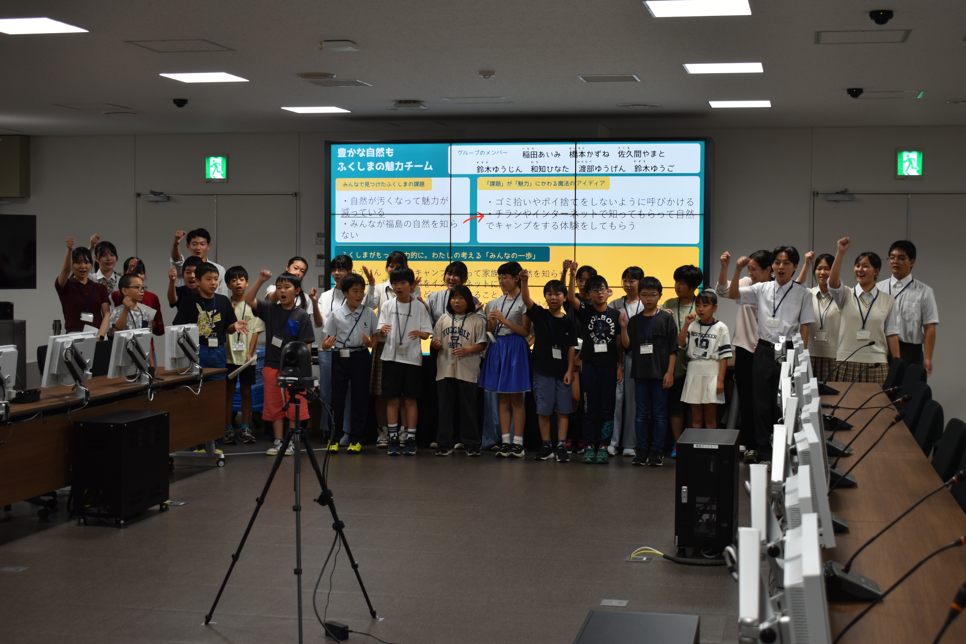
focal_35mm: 54
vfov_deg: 25.1
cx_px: 483
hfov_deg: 36.9
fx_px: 1449
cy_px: 322
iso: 400
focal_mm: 36
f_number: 4.8
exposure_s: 1/60
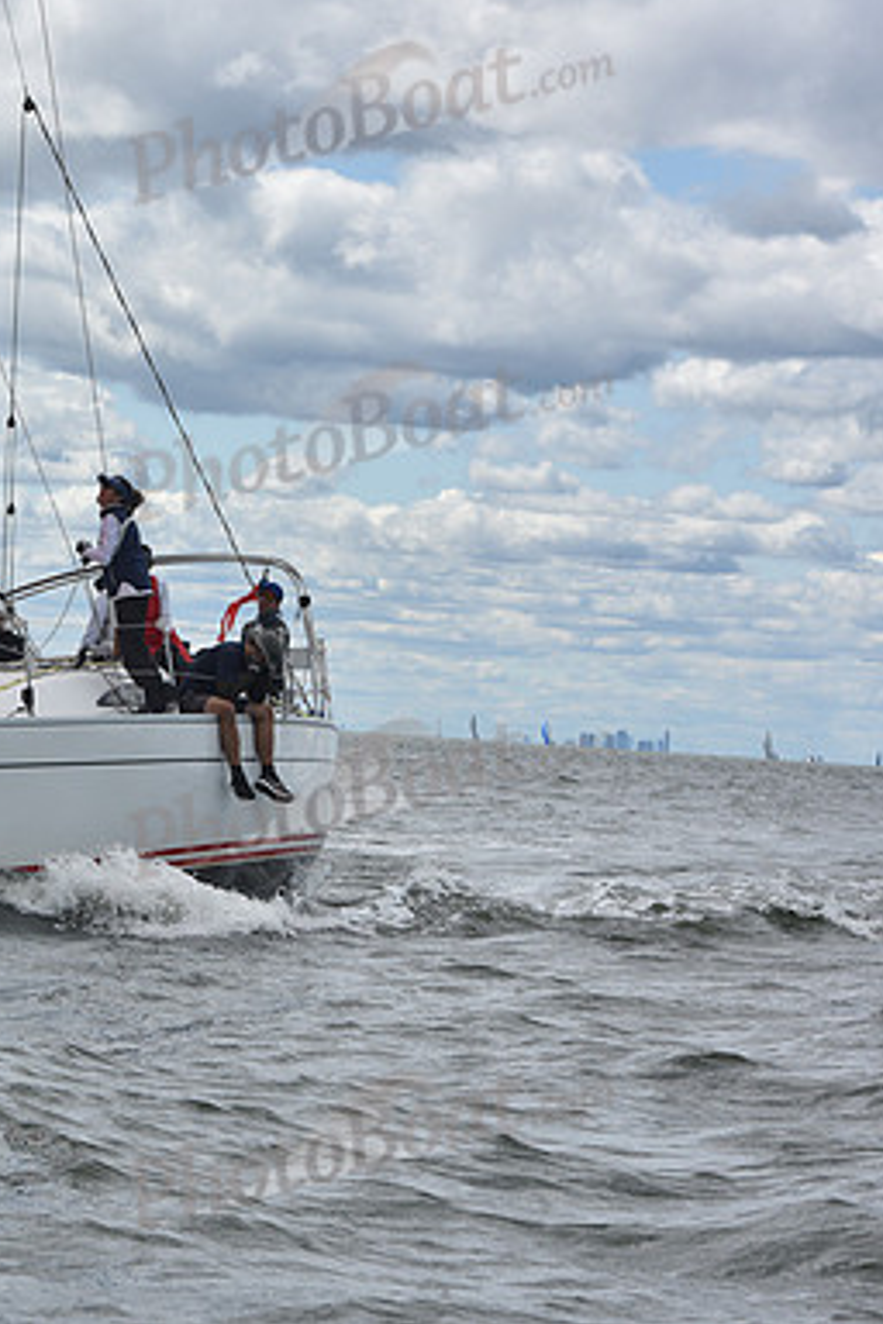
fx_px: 5555
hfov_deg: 9.0
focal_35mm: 151
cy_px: 660
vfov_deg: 13.6
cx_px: -48
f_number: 10
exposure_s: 1/800
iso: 250
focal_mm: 100
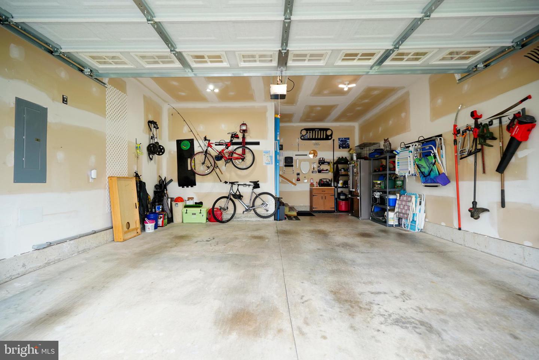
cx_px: 270
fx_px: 225
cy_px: 180
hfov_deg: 100.4
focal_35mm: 15
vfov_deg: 77.3
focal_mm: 10
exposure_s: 1/50
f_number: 3.5
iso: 100
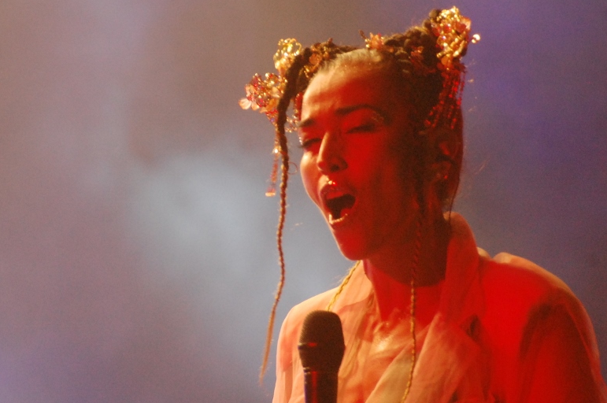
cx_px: 263
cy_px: 214
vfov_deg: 2.3
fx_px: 10070
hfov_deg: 3.5
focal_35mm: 598
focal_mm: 300
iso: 1600
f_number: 5.6
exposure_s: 1/125
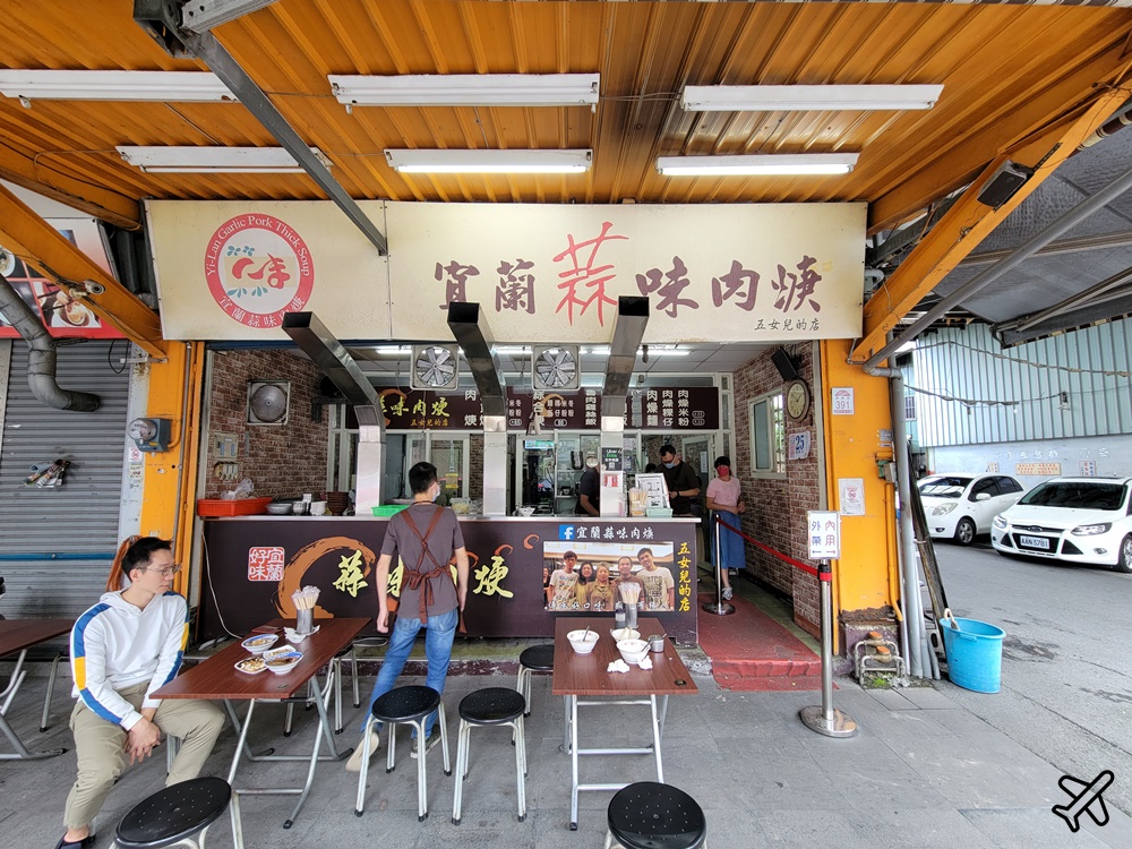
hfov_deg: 106.2
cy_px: 424
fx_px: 425
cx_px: 566
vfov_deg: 89.9
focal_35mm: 13
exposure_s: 1/60
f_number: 2.2
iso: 100
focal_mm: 2.2
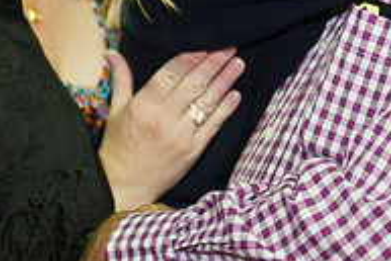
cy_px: -87
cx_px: 308
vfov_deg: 7.3
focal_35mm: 186
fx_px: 2022
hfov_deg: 11.0
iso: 1000
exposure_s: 1/80
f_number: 2.8
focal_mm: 62
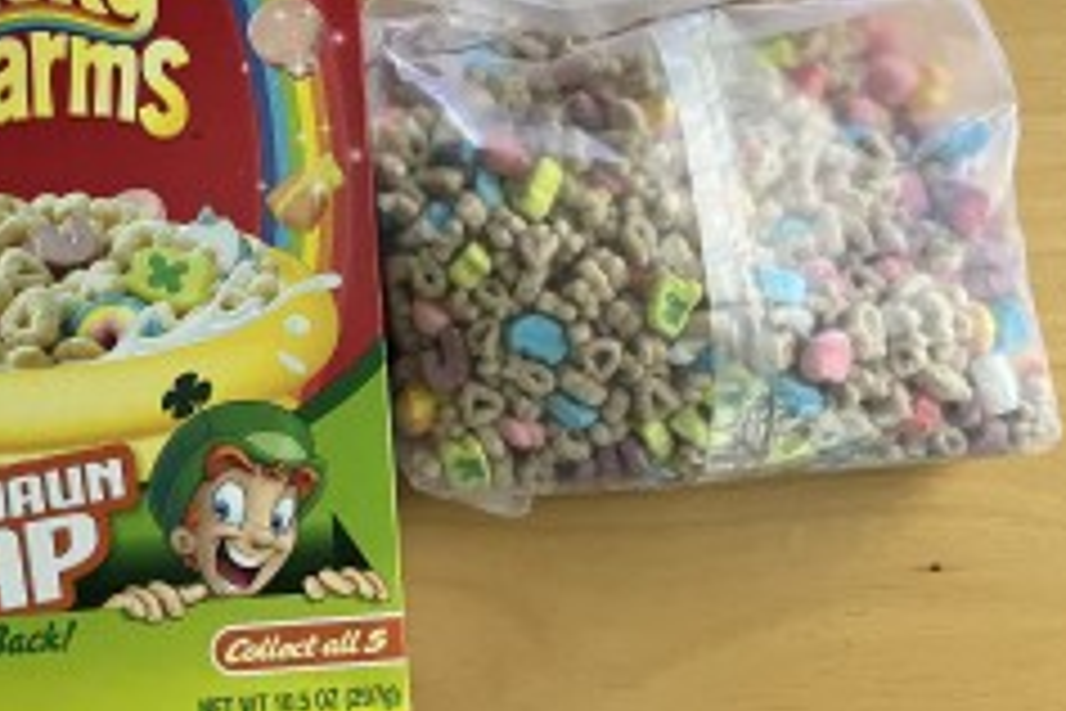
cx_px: 337
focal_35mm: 40
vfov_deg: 33.1
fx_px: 1184
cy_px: 227
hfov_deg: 47.5
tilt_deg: -79.8
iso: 500
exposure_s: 1/47
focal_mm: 5.1
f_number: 1.6
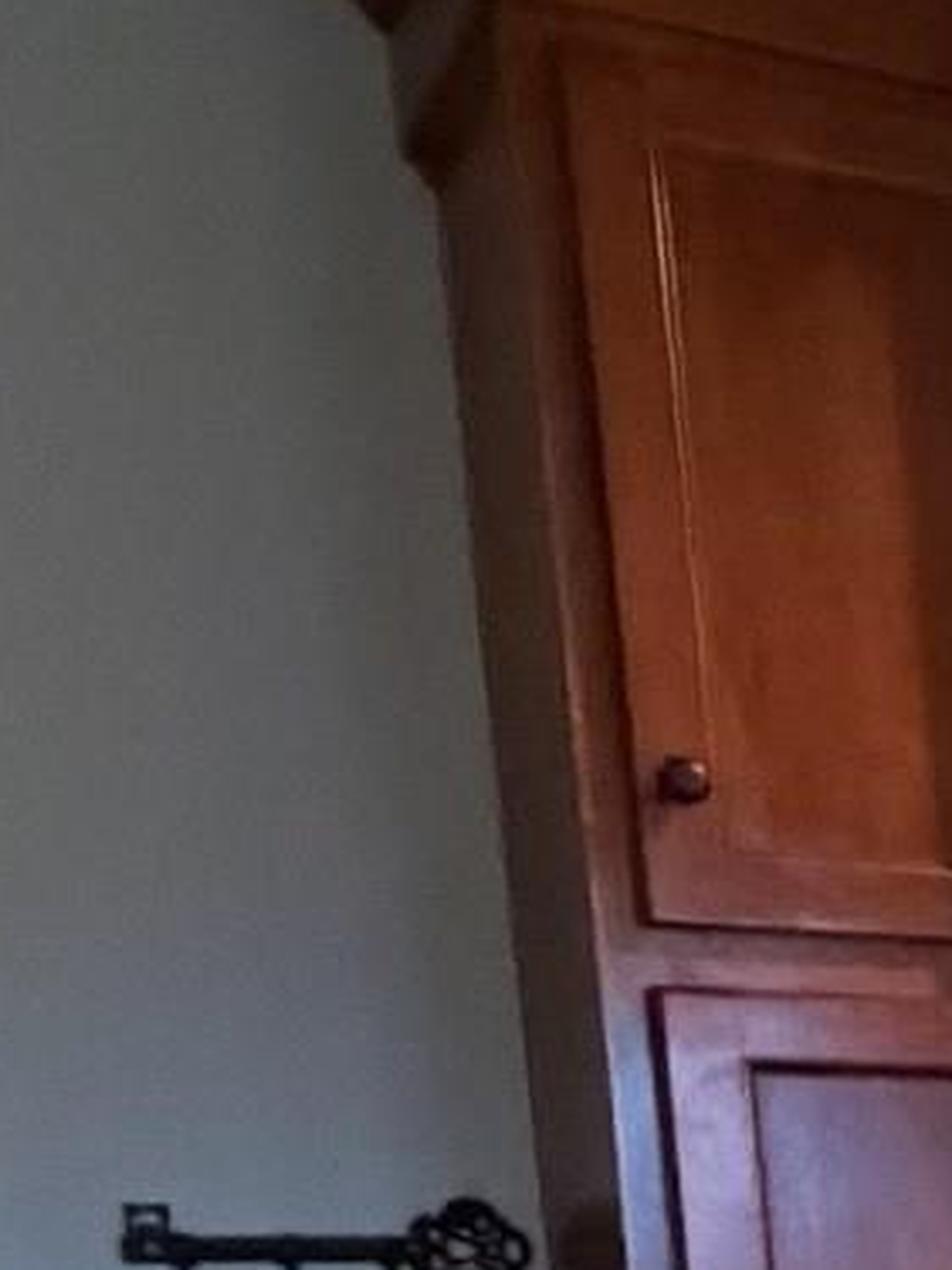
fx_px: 3155
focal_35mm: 86
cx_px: 2724
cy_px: 1748
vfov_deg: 20.4
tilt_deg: -7.7
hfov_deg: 11.5
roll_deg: +0.2
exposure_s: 1/60
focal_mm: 2.22
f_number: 2.2
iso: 800
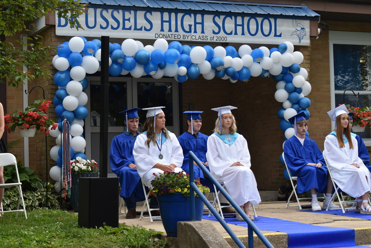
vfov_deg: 16.6
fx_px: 850
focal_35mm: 82
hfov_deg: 24.6
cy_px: 124
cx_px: 186
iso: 200
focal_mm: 55
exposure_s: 1/250
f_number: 7.1
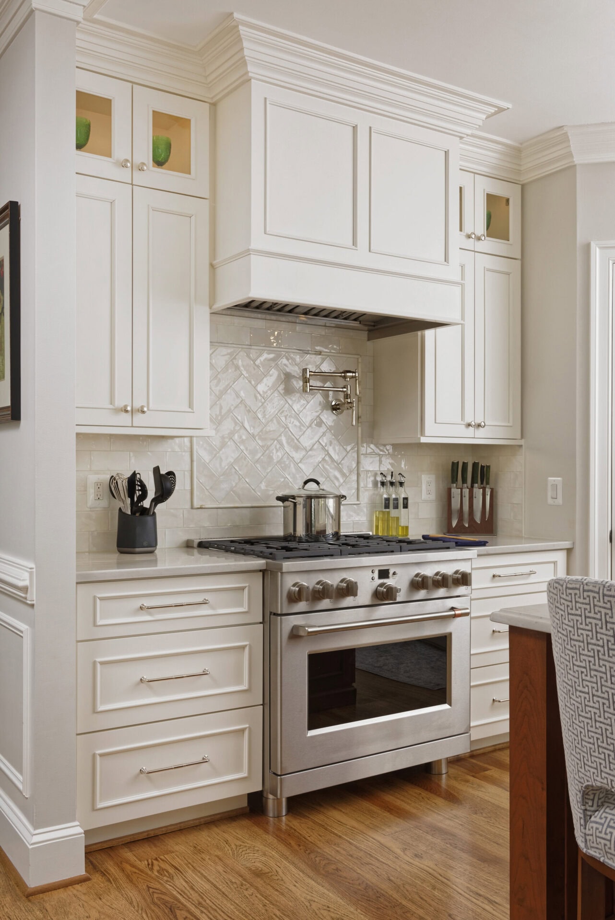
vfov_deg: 55.8
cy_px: 460
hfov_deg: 38.9
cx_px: 308
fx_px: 870
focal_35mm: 34
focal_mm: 34
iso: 320
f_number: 13
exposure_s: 1/20
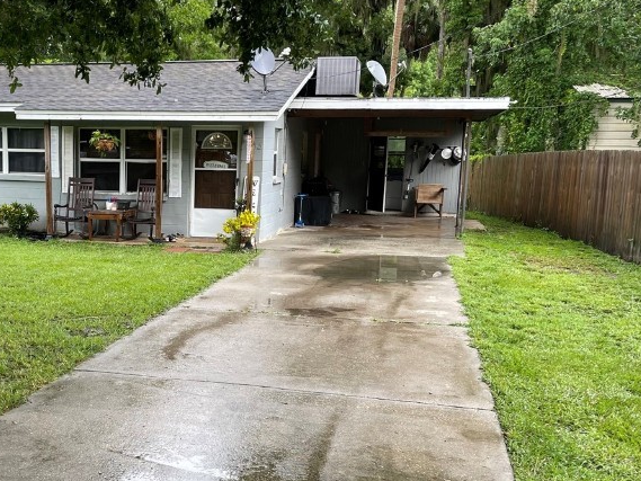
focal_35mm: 45
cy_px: 301
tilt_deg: -12.6
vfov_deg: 32.0
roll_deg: -1.2
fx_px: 833
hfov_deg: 40.7
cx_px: 148
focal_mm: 5.1
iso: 32
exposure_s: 1/167
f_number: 1.6
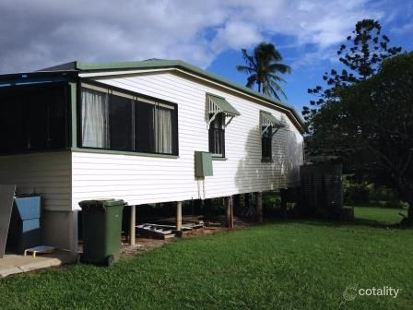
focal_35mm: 33
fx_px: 394
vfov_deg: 42.9
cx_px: 206
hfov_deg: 55.4
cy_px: 155
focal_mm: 4.12
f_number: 2.4
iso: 50
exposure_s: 1/4525
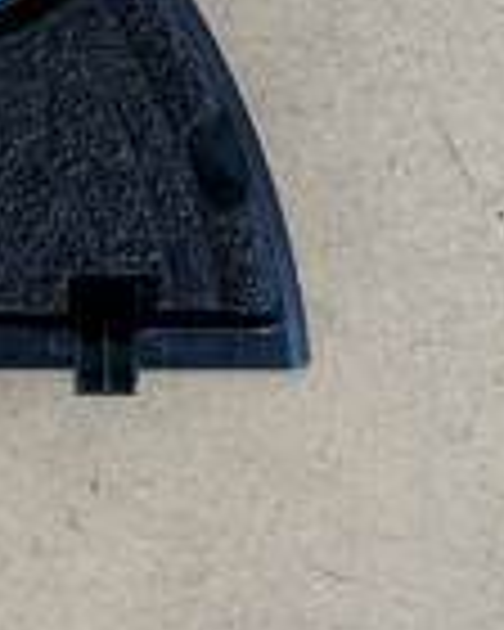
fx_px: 1622
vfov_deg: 21.0
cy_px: -40
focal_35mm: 87
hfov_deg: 16.3
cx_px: -218
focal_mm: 5.1
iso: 250
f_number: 1.6
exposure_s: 1/60
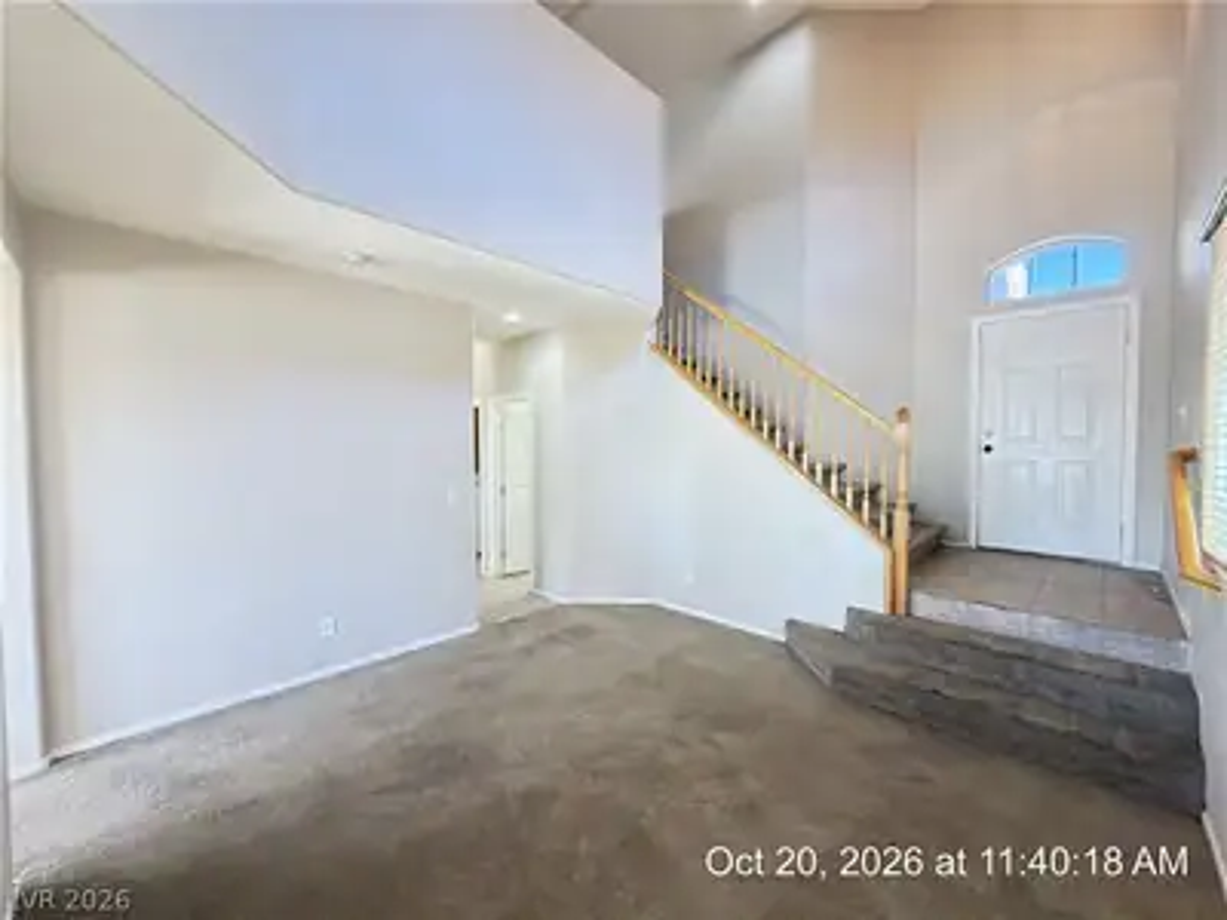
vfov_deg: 85.7
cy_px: 460
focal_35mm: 14
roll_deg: +0.2
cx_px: 614
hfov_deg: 102.1
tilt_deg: -2.6
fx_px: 496
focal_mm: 2.22
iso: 500
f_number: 2.2
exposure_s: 1/60
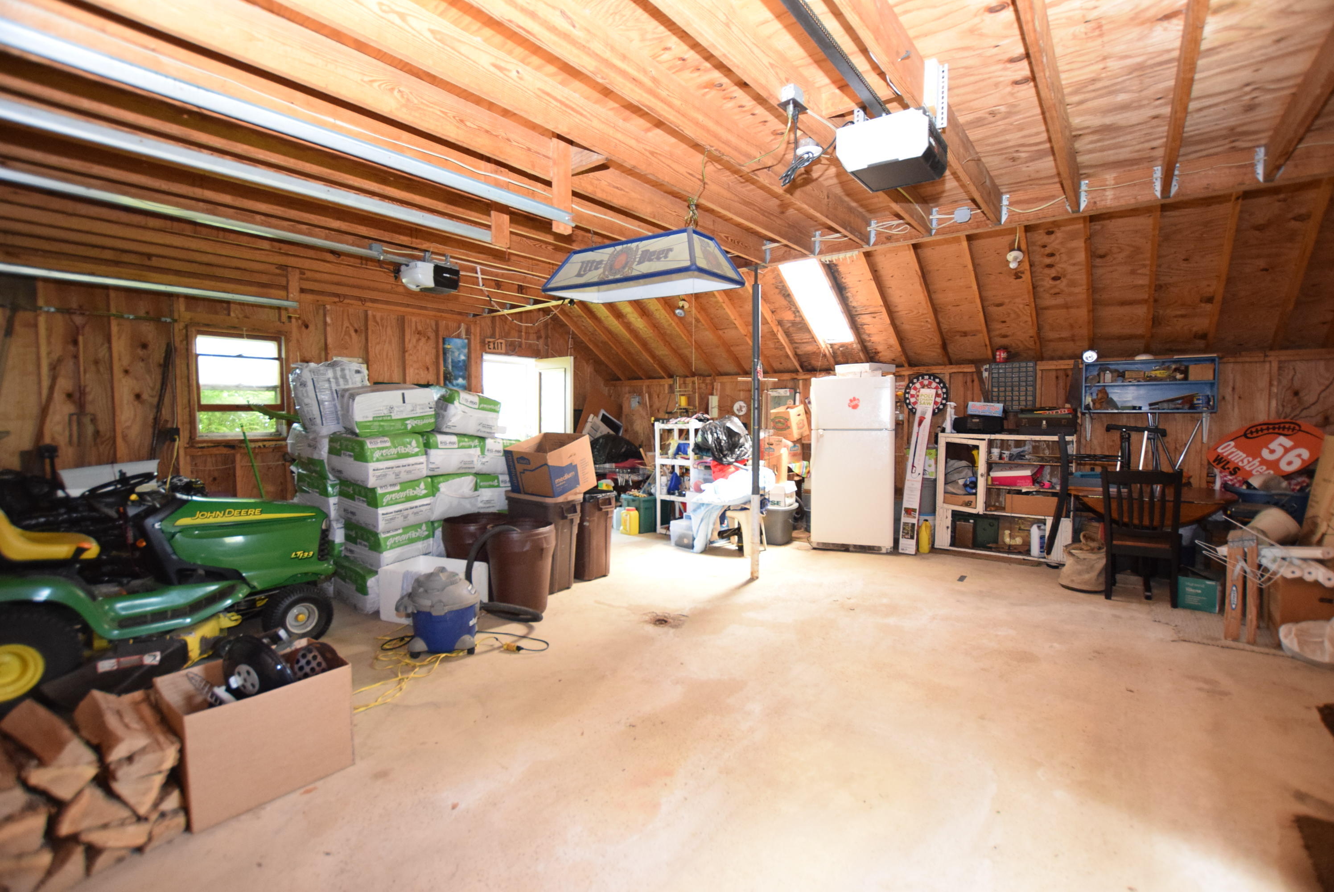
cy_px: 446
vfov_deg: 77.4
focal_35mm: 15
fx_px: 556
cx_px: 667
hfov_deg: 100.3
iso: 2500
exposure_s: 1/60
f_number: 3.5
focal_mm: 10
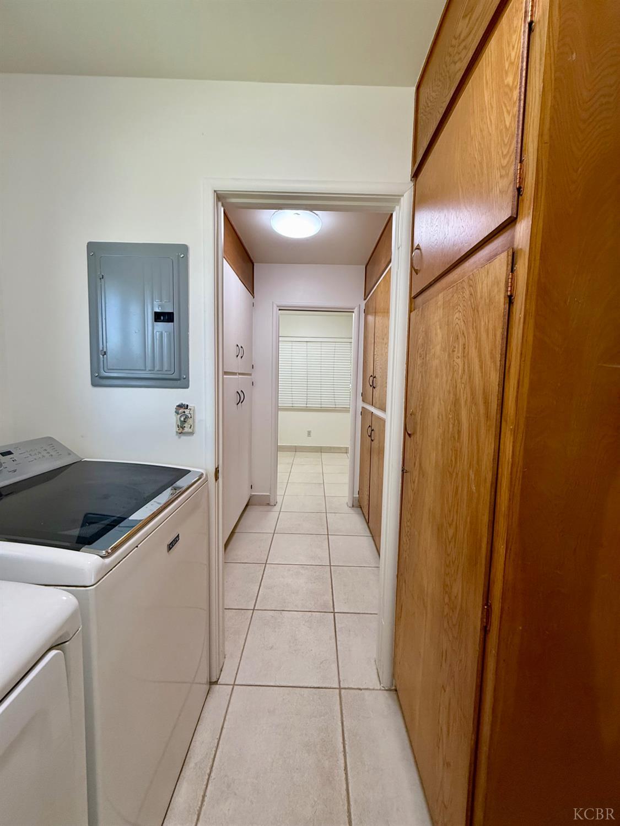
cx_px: 310
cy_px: 413
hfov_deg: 85.7
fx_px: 334
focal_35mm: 14
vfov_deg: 102.1
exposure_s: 1/120
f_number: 2.2
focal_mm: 2.22
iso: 200
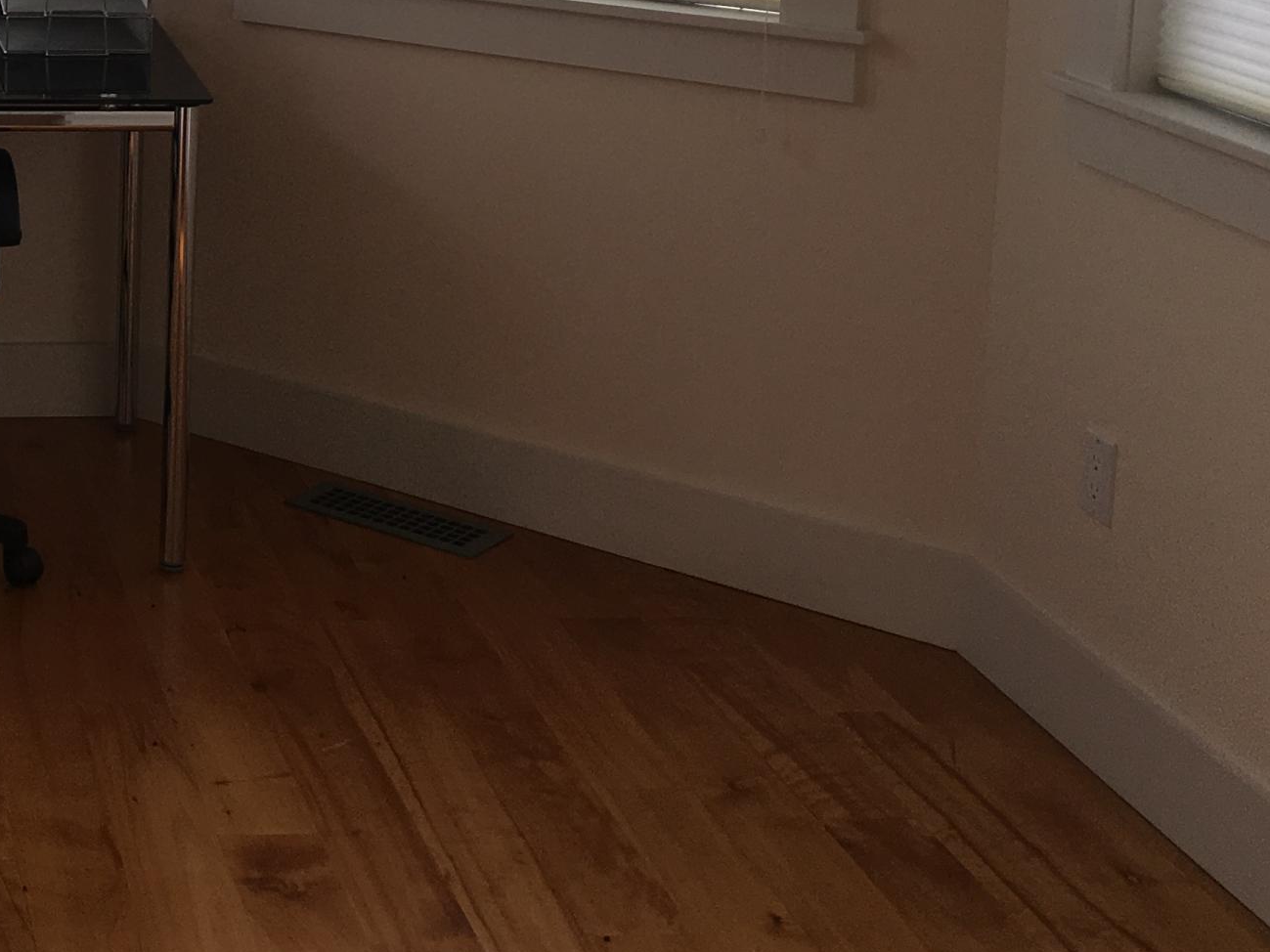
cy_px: -17
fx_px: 2458
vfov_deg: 21.1
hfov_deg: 26.7
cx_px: -125
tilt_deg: -7.5
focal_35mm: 67
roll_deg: -0.2
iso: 25
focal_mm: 4.15
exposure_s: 1/206
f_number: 2.2
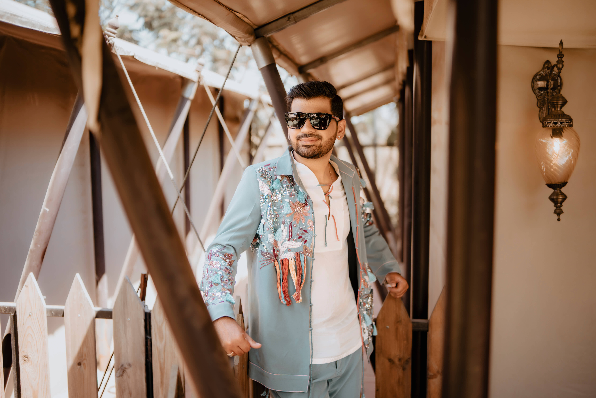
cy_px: 199
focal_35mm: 35
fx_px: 579
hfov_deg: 54.4
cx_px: 298
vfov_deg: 37.9
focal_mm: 35
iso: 100
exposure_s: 1/500
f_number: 1.4
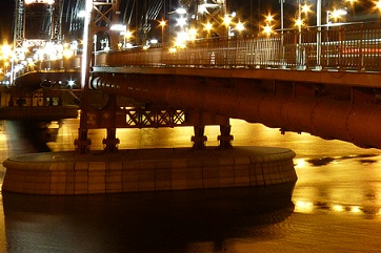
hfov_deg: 21.8
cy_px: -60
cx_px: 321
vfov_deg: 14.3
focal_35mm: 92
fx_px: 973
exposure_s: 6
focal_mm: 4.8
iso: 100
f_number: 6.3
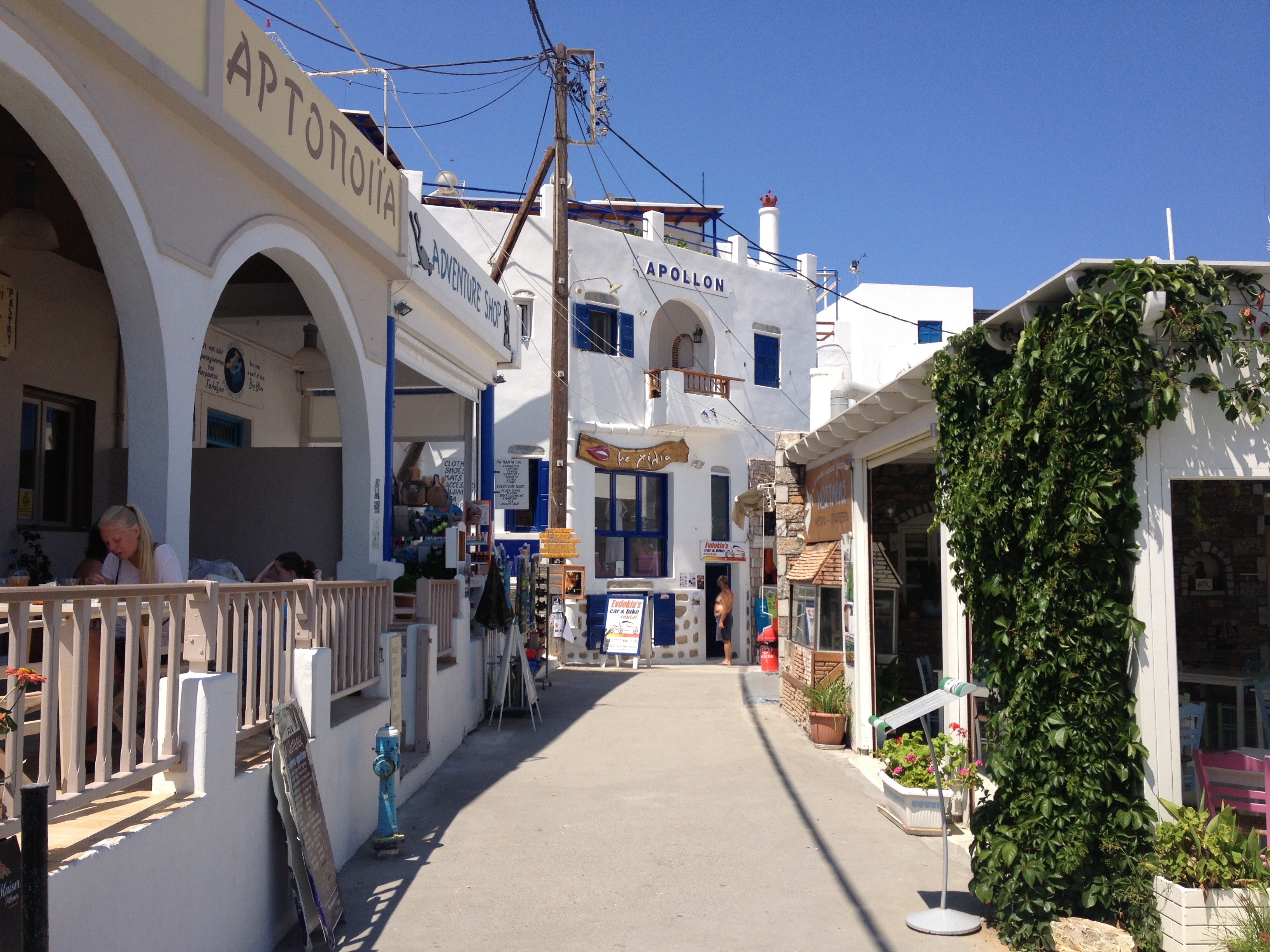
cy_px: 476
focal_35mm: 35
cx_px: 635
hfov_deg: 52.6
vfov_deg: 40.7
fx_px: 1284
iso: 50
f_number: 2.4
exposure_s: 1/1783
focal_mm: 4.28
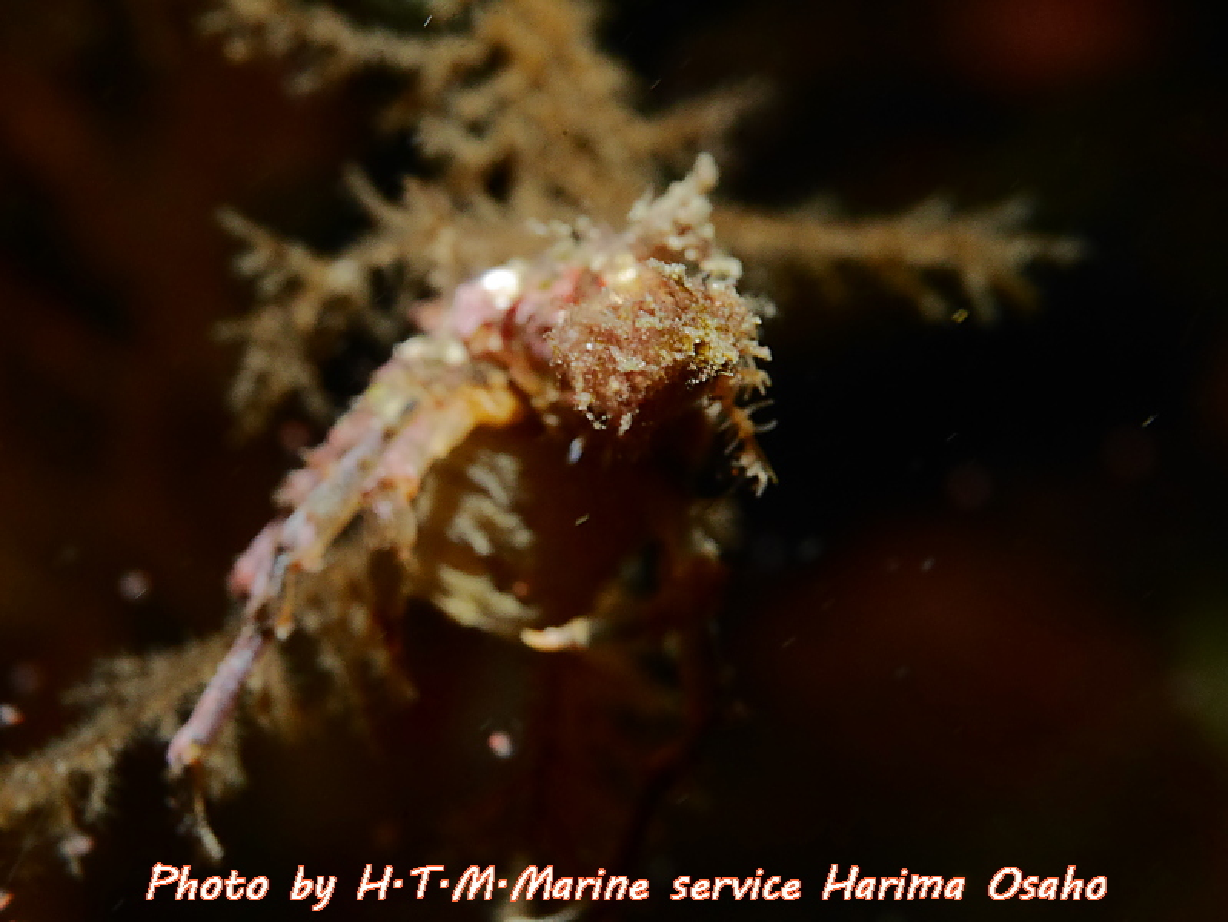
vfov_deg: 16.4
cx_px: 614
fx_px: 3194
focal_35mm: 90
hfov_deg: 21.8
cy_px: 461
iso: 2500
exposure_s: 1/100
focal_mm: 45
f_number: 11
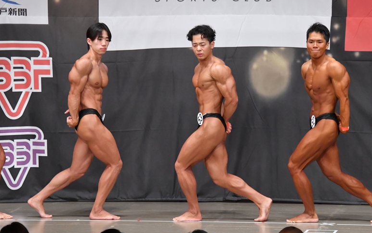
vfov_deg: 5.7
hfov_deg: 9.1
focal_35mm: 230
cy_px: 117
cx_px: 186
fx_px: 2332
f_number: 5.6
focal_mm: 150
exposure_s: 1/400
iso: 6400
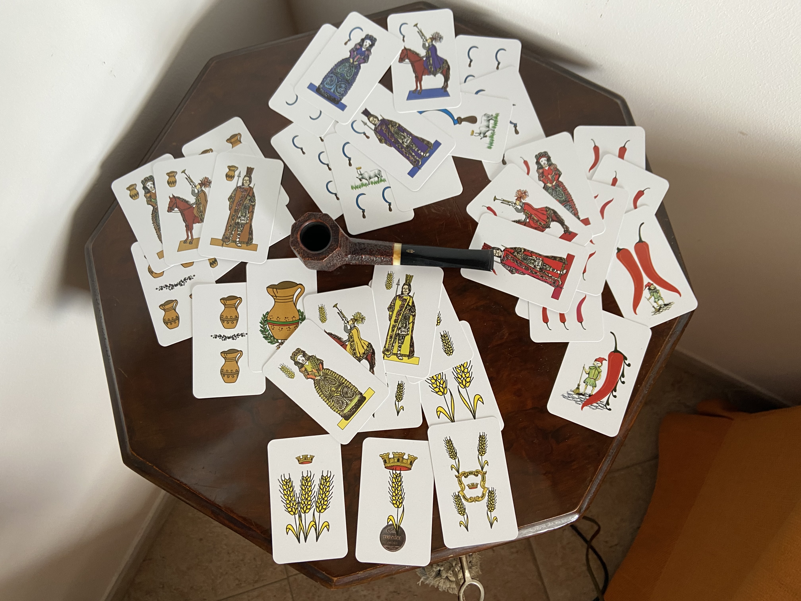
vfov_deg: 53.1
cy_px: 300
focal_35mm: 26
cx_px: 400
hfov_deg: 67.3
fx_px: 602
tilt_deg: -82.0
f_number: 1.8
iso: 125
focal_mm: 4.25
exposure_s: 1/60
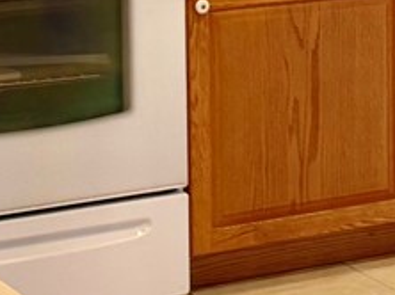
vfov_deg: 8.5
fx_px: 1972
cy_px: -32
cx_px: 342
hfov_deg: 11.4
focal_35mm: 173
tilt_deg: -6.6
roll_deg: +2.2
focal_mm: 6.76
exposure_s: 1/60
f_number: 1.78
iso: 125
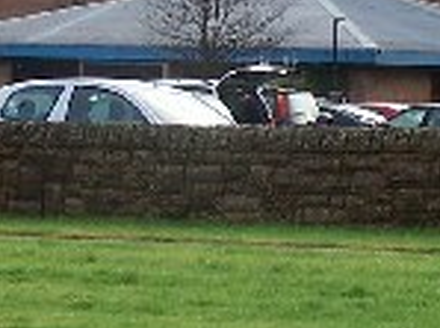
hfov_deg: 7.8
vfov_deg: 5.8
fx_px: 3221
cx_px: 372
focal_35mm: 254
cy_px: -15
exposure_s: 1/180
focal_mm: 9.8
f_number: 3.2
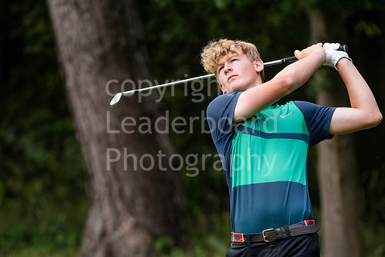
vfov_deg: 2.4
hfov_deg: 3.6
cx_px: 192
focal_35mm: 570
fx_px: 6097
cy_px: 128
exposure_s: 1/1000
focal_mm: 380
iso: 1250
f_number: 5.6
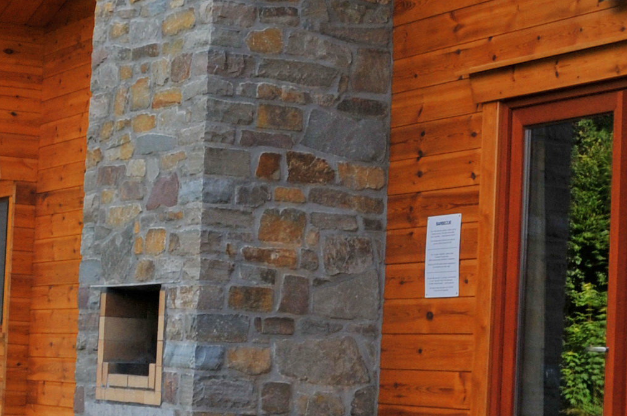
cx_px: 197
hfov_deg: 20.0
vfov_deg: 13.4
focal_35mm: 102
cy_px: 214
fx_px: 1774
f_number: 8
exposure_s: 1/250
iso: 250
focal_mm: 16
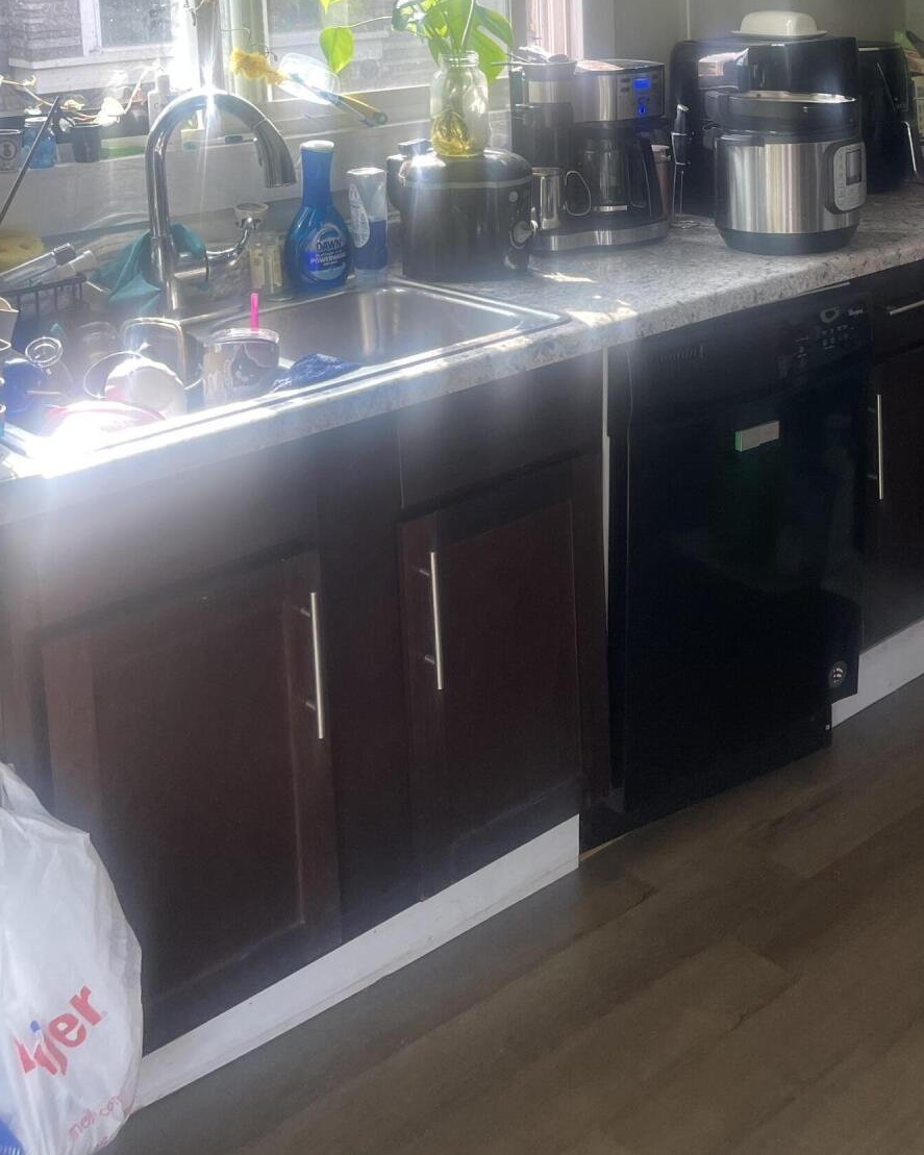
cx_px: 690
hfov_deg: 33.5
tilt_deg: -7.9
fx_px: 1504
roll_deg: +0.5
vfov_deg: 39.1
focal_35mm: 44
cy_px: 121
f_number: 1.6
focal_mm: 5.1
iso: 80
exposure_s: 1/120
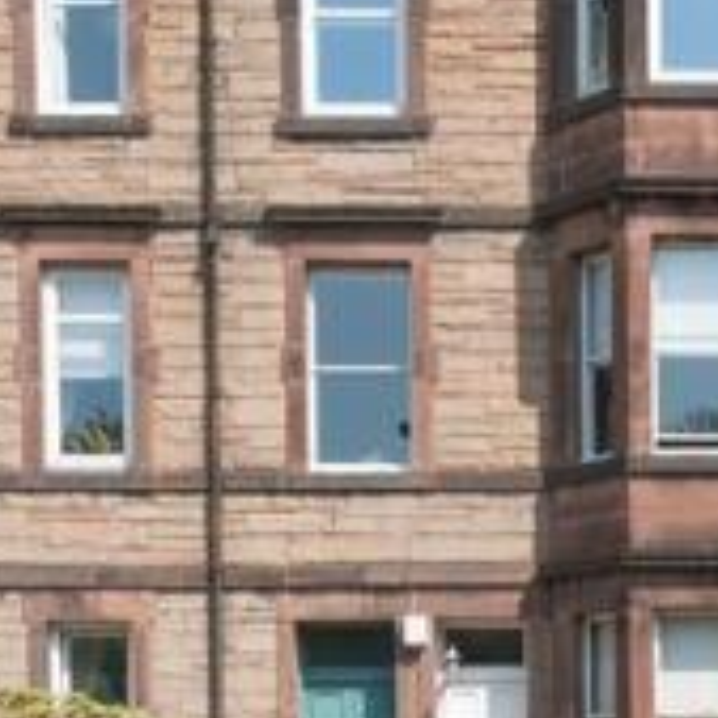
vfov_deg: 21.8
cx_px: 710
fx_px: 1854
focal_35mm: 79
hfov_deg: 21.2
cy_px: 525
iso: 200
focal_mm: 22
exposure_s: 1/200
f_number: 11
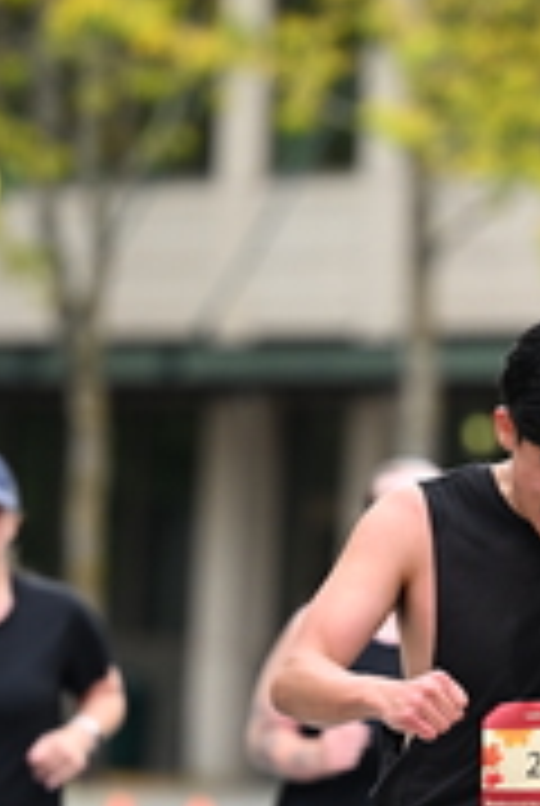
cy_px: 671
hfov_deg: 2.9
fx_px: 10646
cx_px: 592
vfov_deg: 4.3
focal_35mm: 475
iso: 640
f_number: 2.8
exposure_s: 1/2000
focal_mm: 155
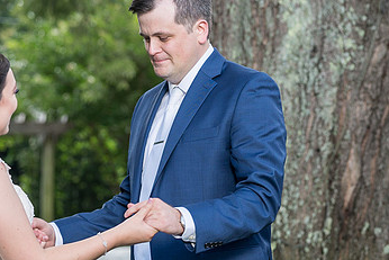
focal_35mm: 174
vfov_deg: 7.9
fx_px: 1881
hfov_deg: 11.8
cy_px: 168
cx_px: 190
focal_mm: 91
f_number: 4
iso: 100
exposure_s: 1/200
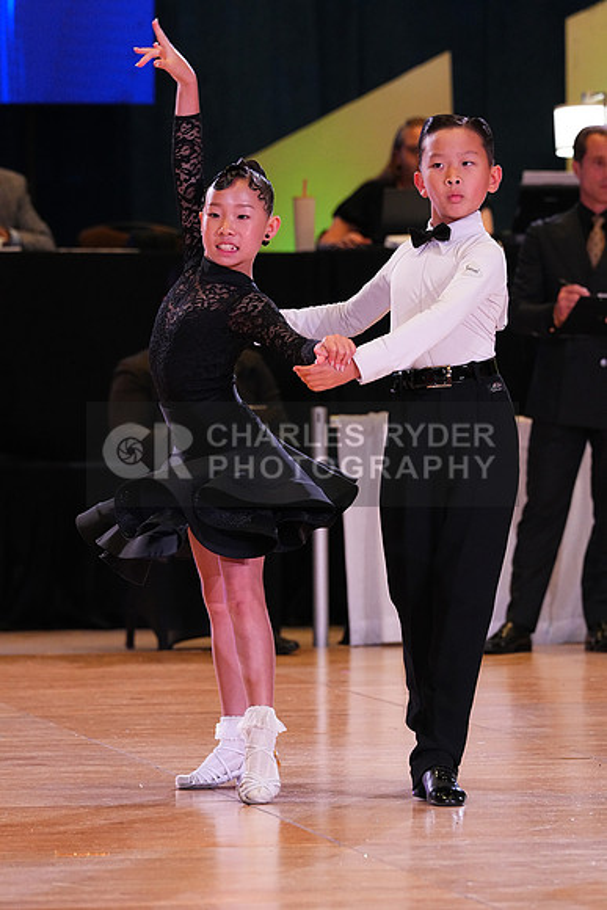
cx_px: 304
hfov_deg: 6.9
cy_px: 455
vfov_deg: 10.3
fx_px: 5055
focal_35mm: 200
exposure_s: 1/320
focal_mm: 200
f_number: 6.3
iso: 5000
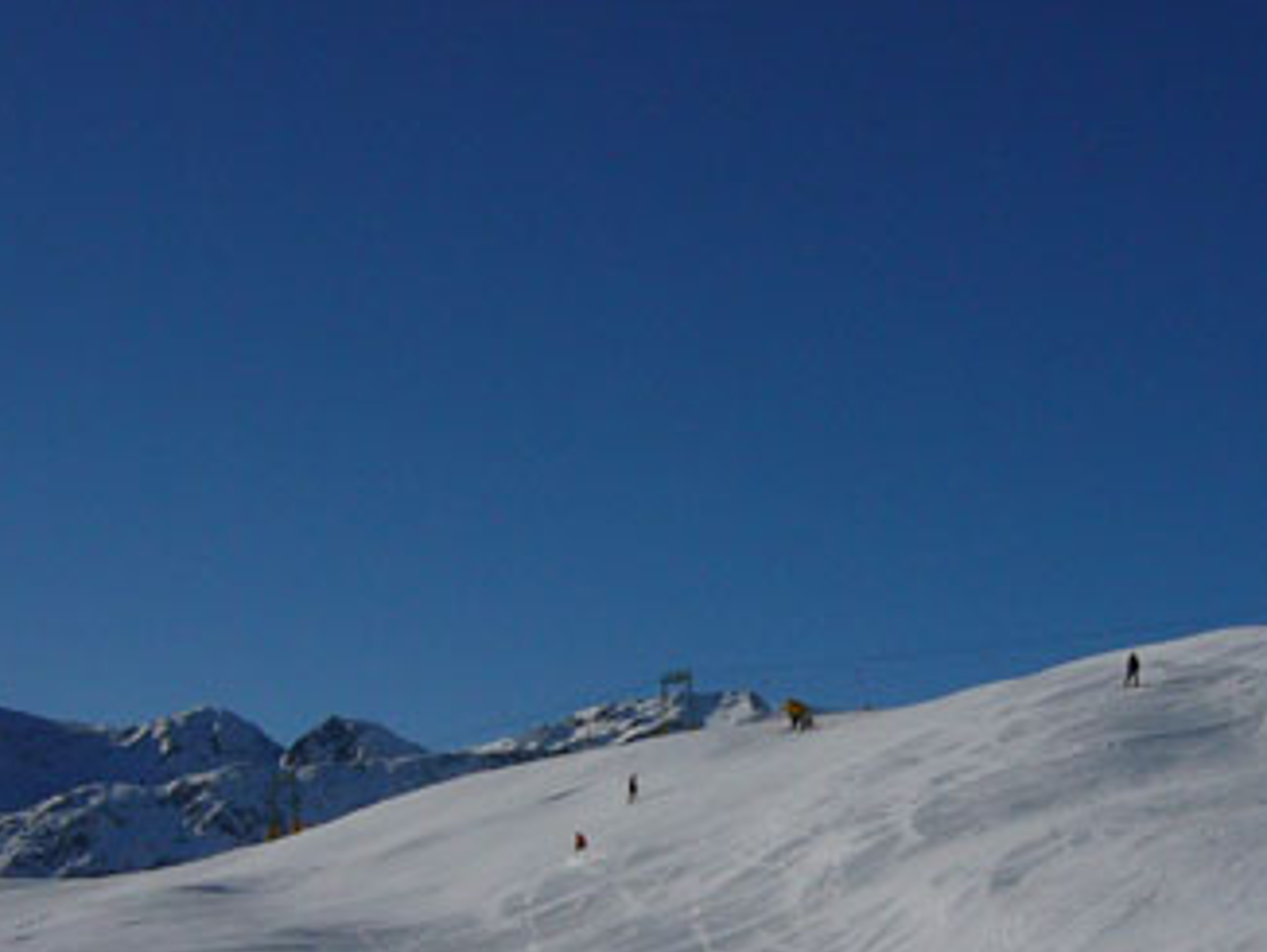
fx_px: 2674
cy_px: 830
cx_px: 754
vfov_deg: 19.9
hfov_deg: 26.6
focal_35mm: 73
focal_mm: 4.6
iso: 80
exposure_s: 1/1300
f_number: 5.6
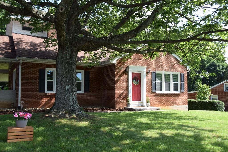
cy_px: 76
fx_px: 209
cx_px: 114
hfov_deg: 57.2
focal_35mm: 33
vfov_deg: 39.9
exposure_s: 1/125
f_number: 5.6
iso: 100
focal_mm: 22
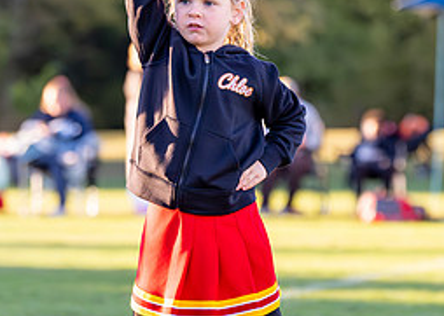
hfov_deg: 6.9
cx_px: 230
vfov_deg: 4.9
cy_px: 149
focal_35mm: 291
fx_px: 3667
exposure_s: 1/3200
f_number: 2.8
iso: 1600
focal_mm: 106
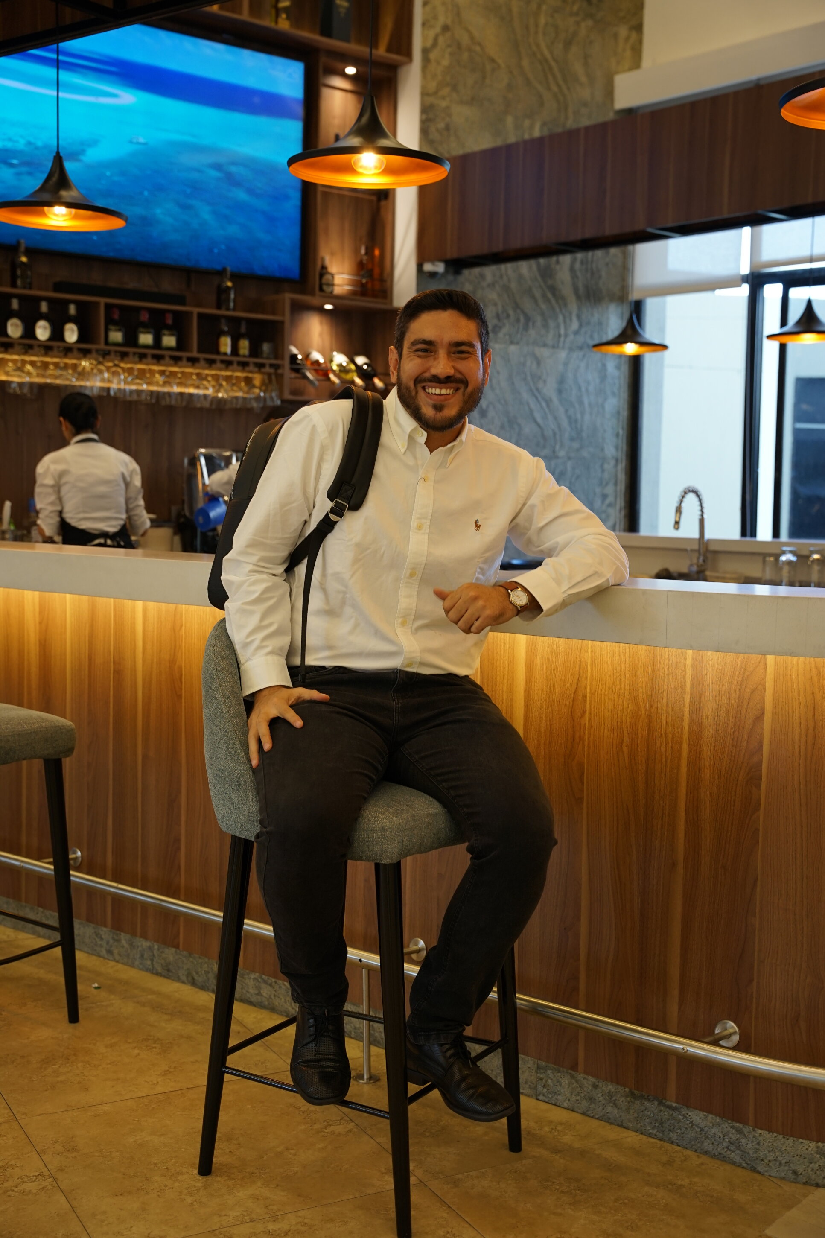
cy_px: 619
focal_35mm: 44
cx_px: 412
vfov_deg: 44.6
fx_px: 1509
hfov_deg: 30.6
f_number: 4
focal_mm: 43.9
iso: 500
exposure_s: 1/80
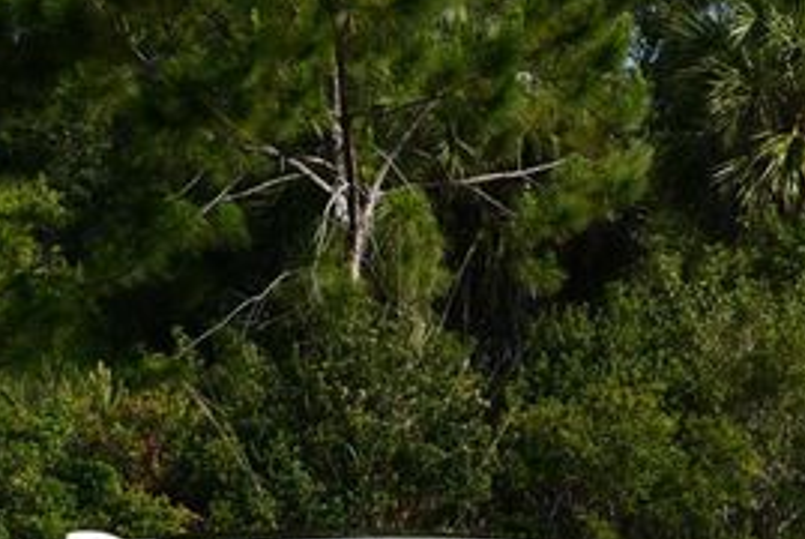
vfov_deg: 9.5
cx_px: 395
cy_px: 605
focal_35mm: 143
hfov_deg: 14.3
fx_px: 3201
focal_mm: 30
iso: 100
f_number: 9
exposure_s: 1/320
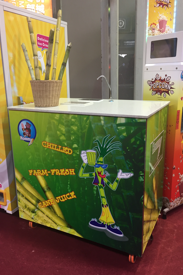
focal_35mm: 31
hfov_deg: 42.3
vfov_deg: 60.3
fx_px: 236
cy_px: 136
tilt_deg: -14.5
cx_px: 89
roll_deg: +1.3
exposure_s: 1/33
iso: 125
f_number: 2.2
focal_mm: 4.15
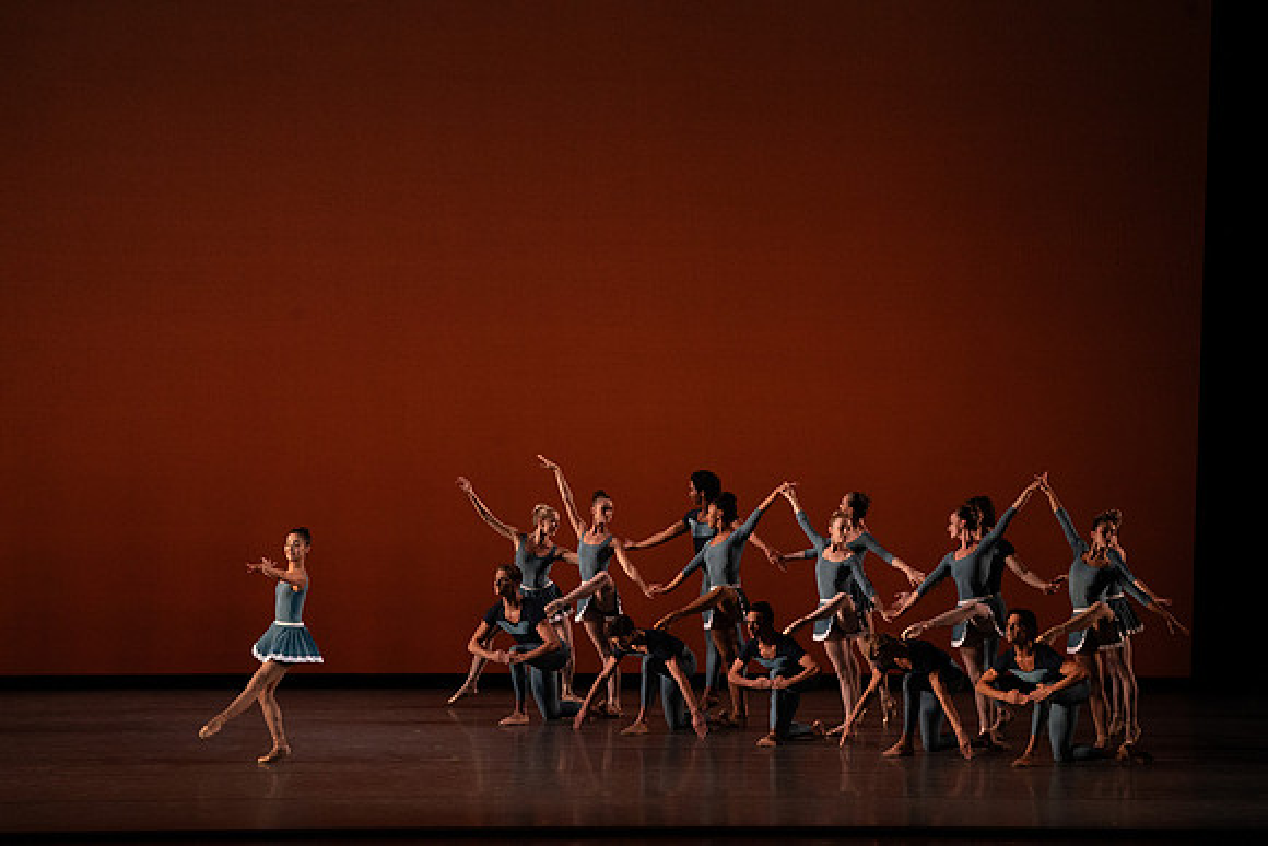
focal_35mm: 160
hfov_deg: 12.8
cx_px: 634
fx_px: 5637
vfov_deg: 8.6
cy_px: 423
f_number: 9
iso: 5000
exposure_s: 1/400
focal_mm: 160
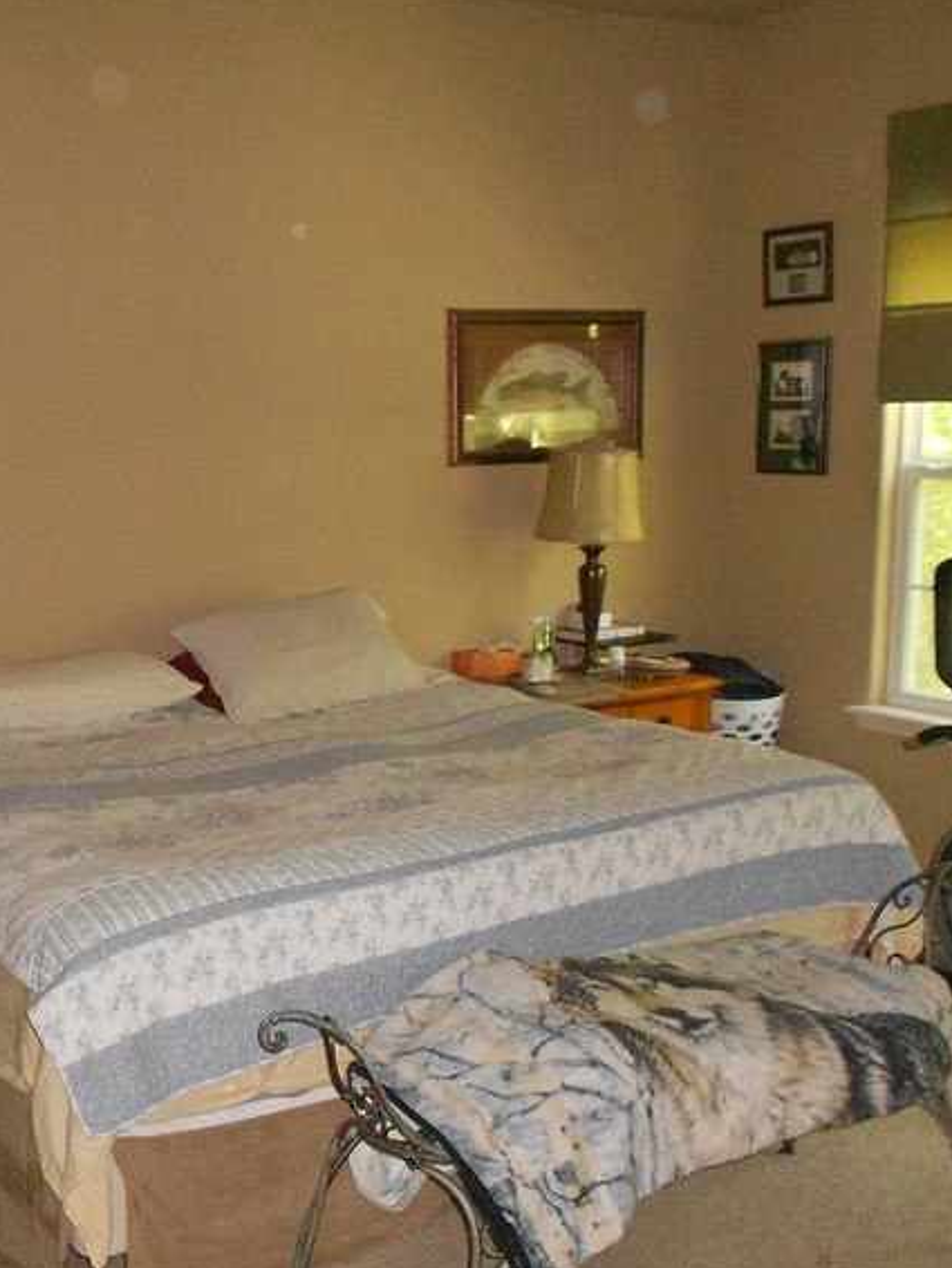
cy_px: 777
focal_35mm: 47
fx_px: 1722
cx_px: 314
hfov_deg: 30.7
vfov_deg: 40.2
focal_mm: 4.6
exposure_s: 1/25
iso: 500
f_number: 3.2
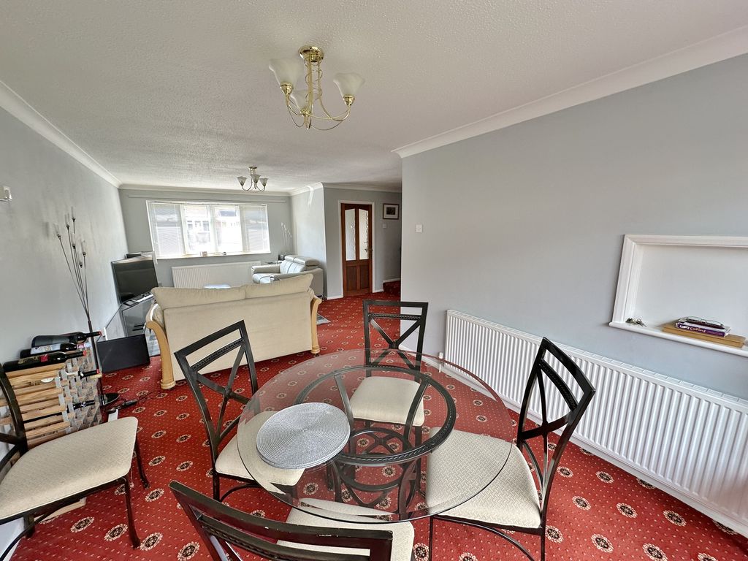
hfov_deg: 102.1
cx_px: 374
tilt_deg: -9.8
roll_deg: +0.5
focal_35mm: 14
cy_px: 280
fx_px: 303
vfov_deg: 85.7
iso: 80
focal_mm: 2.22
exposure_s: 1/99
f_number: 2.2
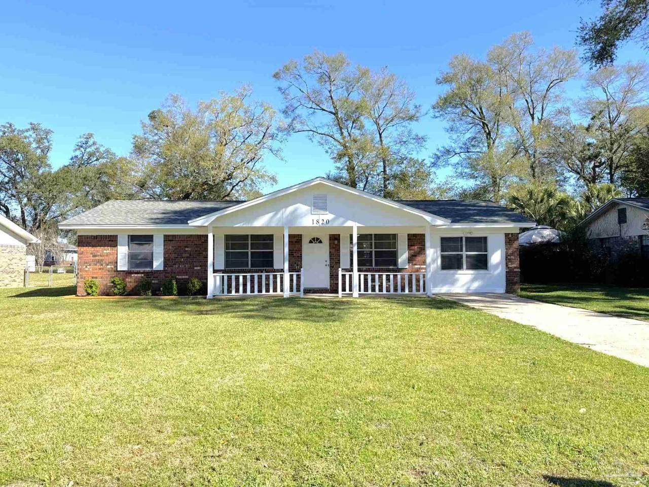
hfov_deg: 71.6
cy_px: 244
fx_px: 450
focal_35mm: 24
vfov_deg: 56.8
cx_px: 324
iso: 80
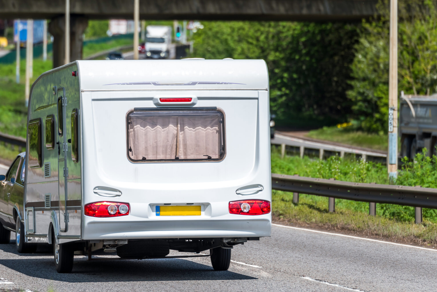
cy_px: 122
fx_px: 3145
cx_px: 188
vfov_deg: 5.3
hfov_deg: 7.9
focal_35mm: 259
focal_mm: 200
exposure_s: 1/800
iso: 200
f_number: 4
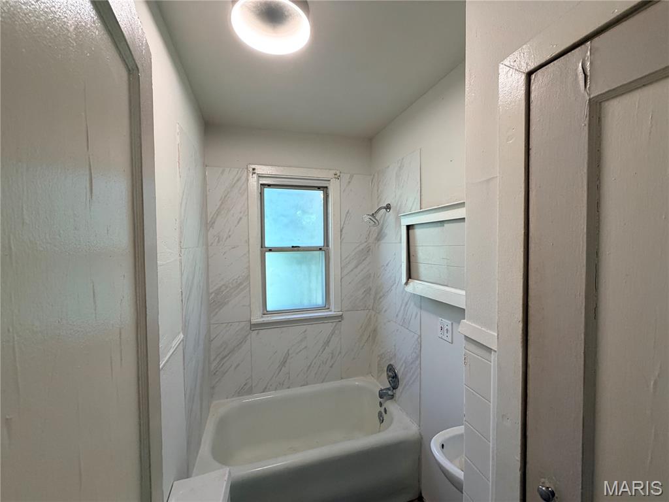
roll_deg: +0.8
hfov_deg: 102.1
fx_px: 271
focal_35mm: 14
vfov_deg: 85.7
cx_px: 334
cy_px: 251
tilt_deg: -2.5
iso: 250
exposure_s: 1/120
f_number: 2.2
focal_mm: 2.22
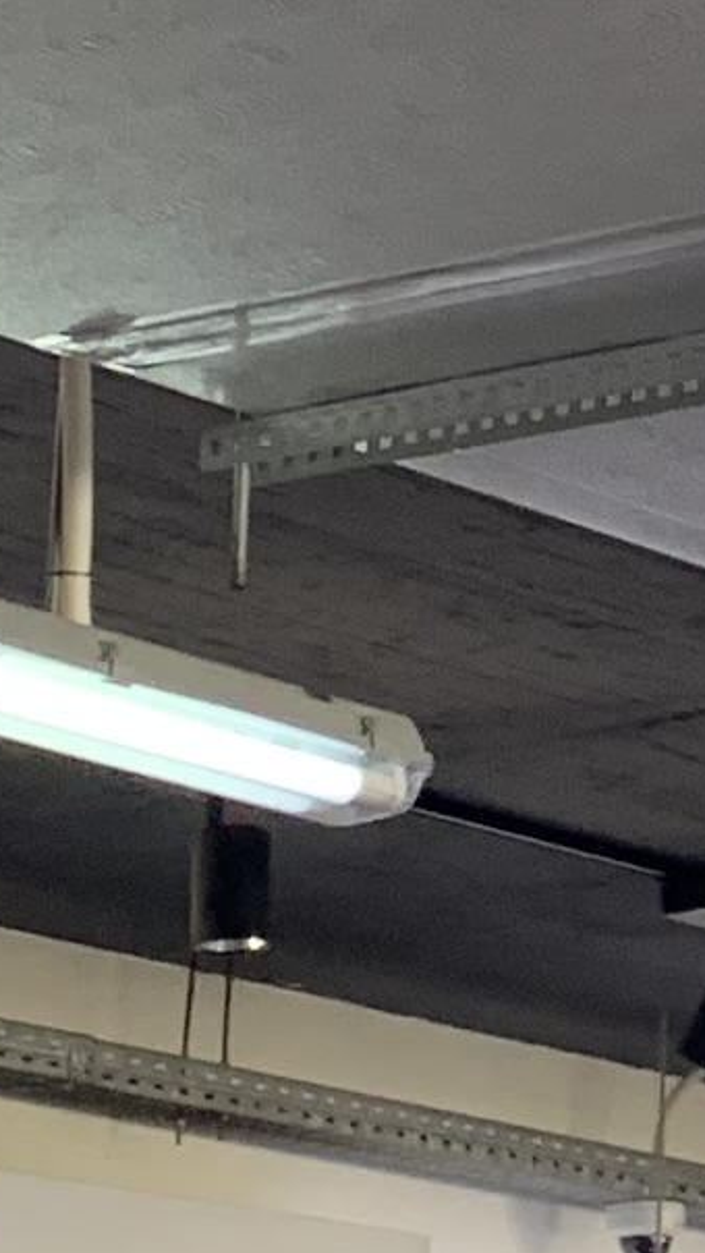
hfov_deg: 6.2
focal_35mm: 189
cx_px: 1661
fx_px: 6278
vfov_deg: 11.3
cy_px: -2
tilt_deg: +20.3
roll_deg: +2.2
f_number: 1.8
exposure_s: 1/60
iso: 125
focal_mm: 4.25
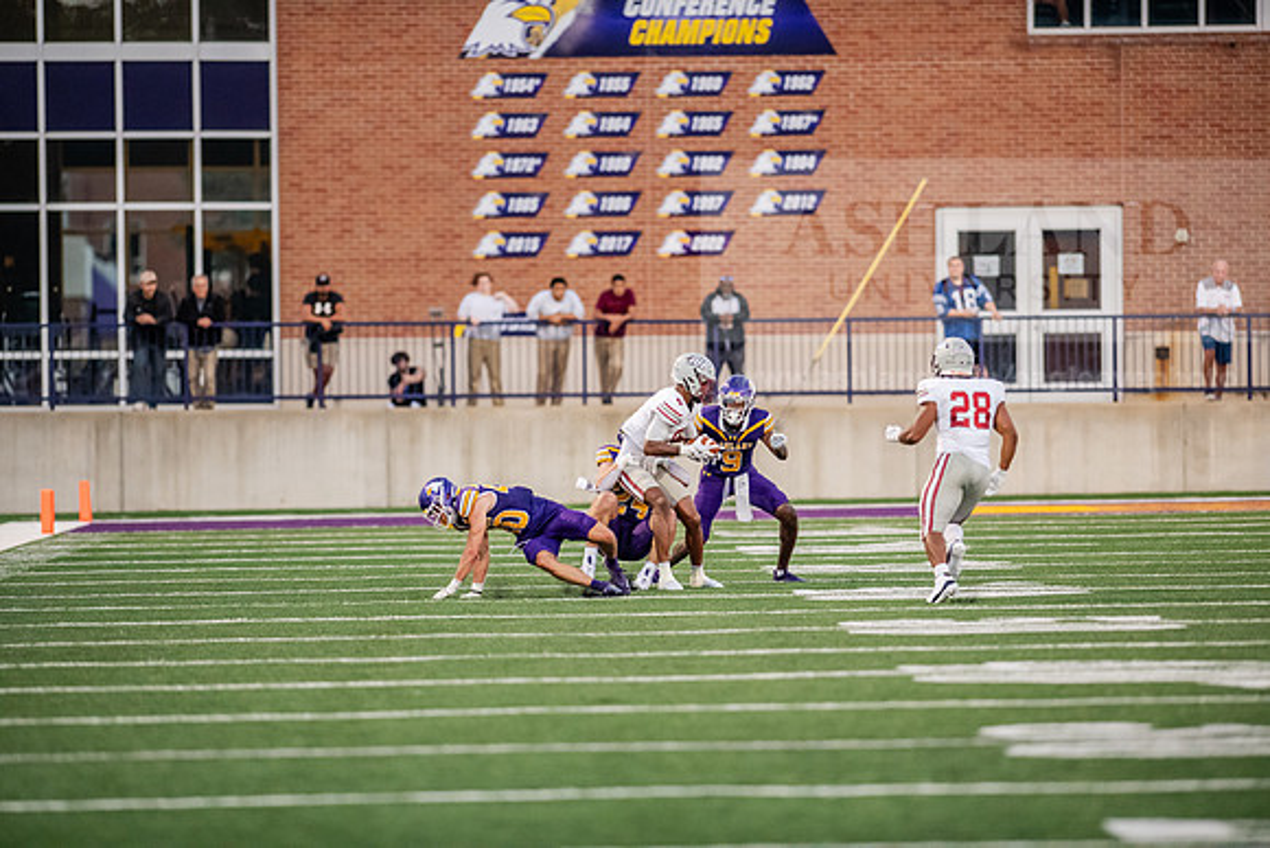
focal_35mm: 300
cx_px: 635
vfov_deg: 4.6
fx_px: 10585
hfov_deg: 6.9
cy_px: 424
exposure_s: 1/1000
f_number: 3.2
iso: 4000
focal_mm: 300
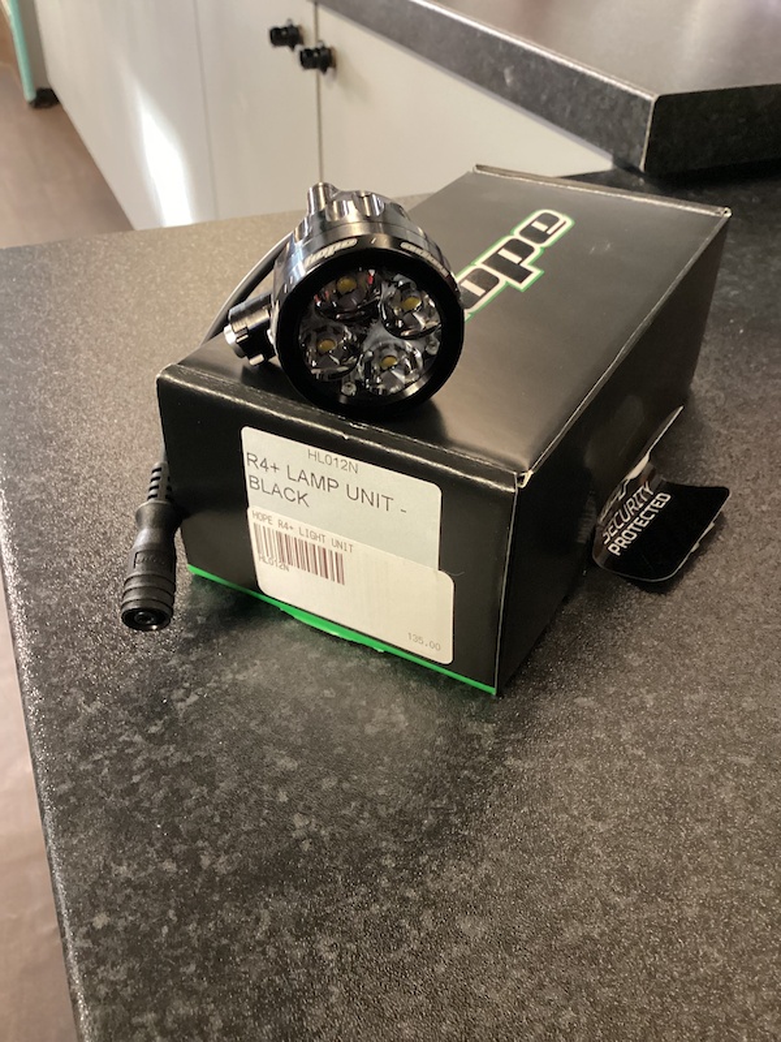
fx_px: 933
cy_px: 521
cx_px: 390
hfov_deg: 45.4
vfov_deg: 58.4
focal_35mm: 31
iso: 400
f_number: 2.4
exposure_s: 1/25
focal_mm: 3.3
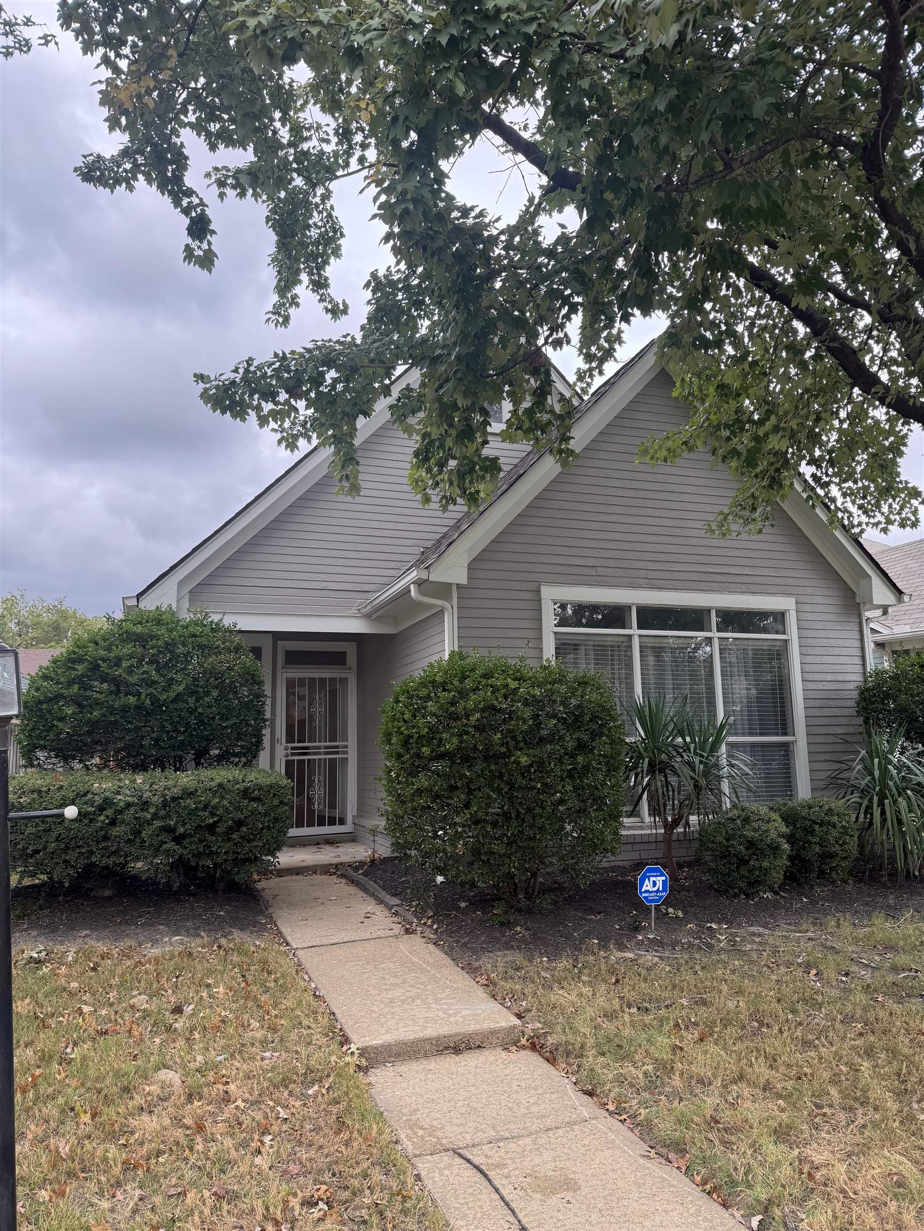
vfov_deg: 71.6
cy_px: 616
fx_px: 854
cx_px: 462
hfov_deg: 56.8
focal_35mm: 24
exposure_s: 1/567
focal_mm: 6.76
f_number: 1.78
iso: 80
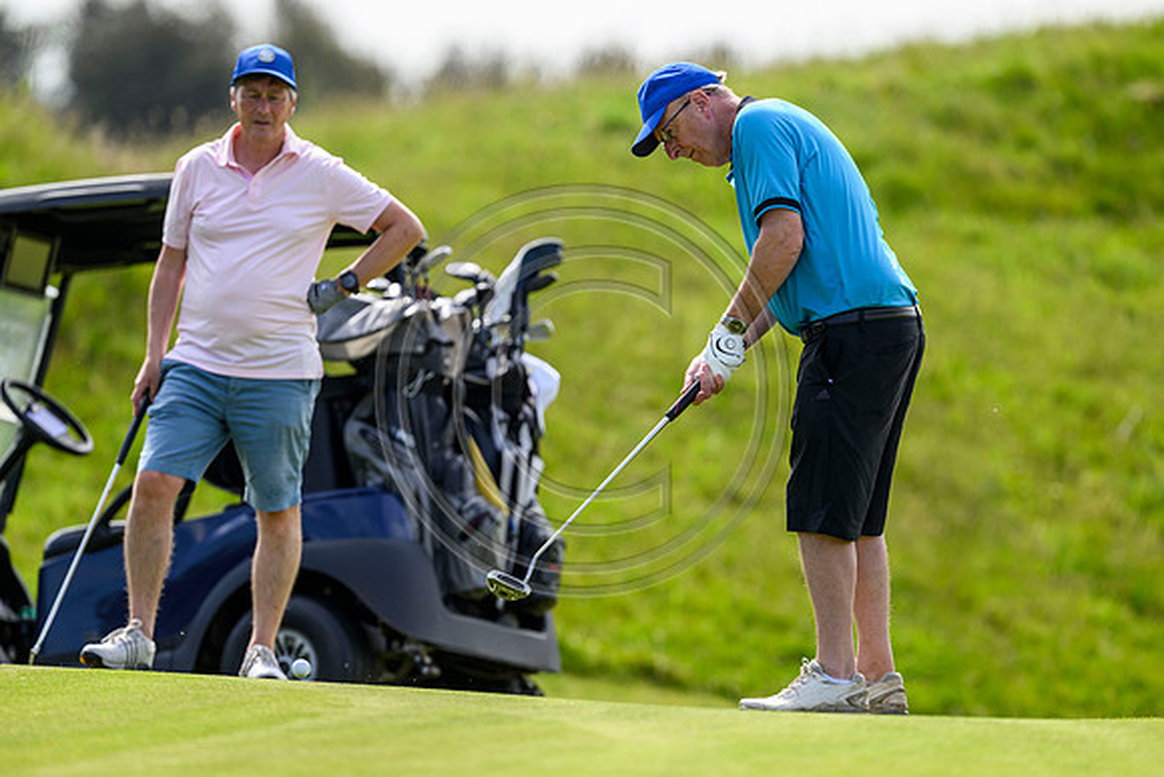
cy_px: 388
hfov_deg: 5.2
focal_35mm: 400
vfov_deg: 3.4
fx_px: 12936
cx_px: 582
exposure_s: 1/2000
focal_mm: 400
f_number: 4
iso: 500
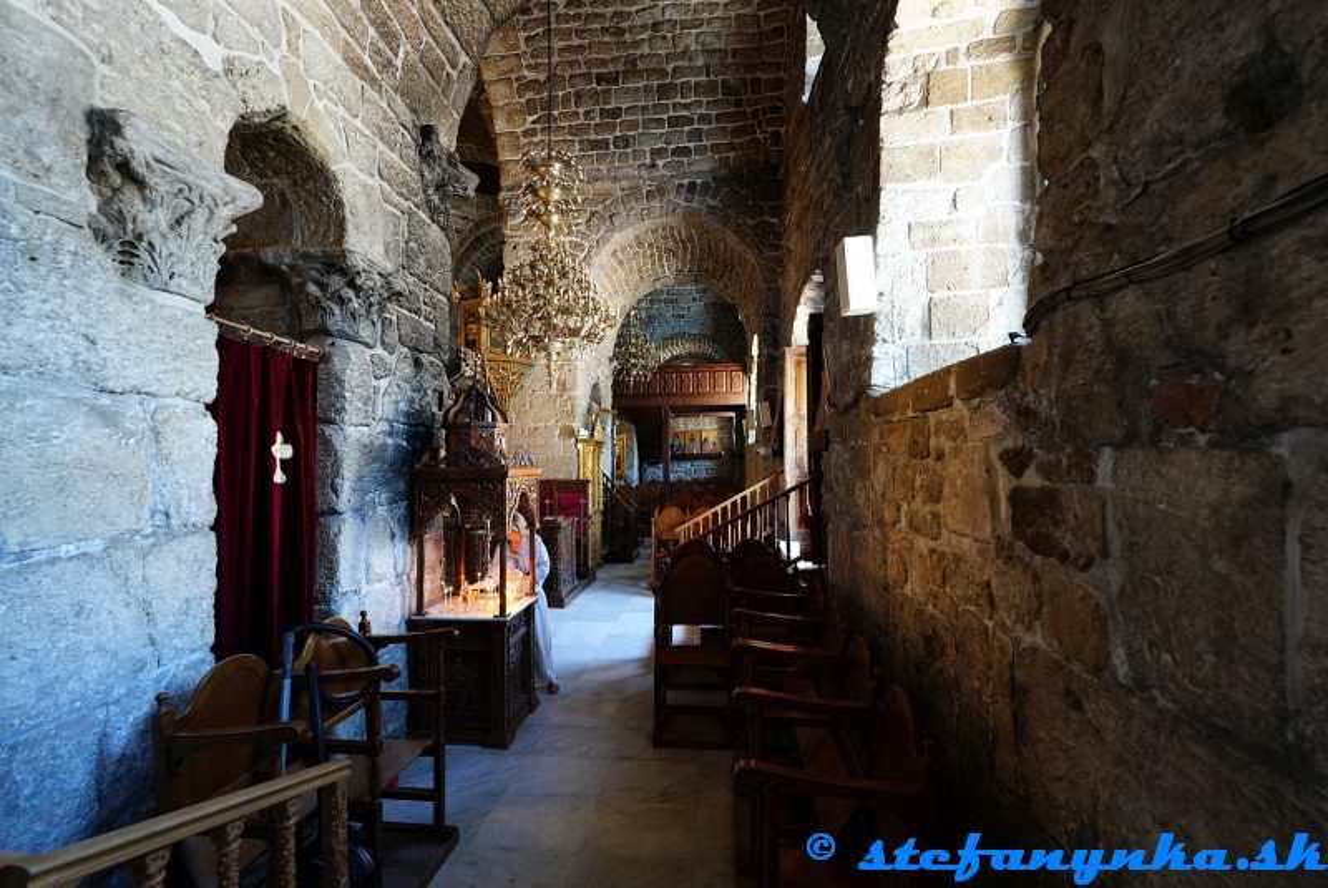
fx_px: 517
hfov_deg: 104.2
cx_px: 664
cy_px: 444
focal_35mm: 14
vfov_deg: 81.3
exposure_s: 1/30
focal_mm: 14
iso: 640
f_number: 3.5
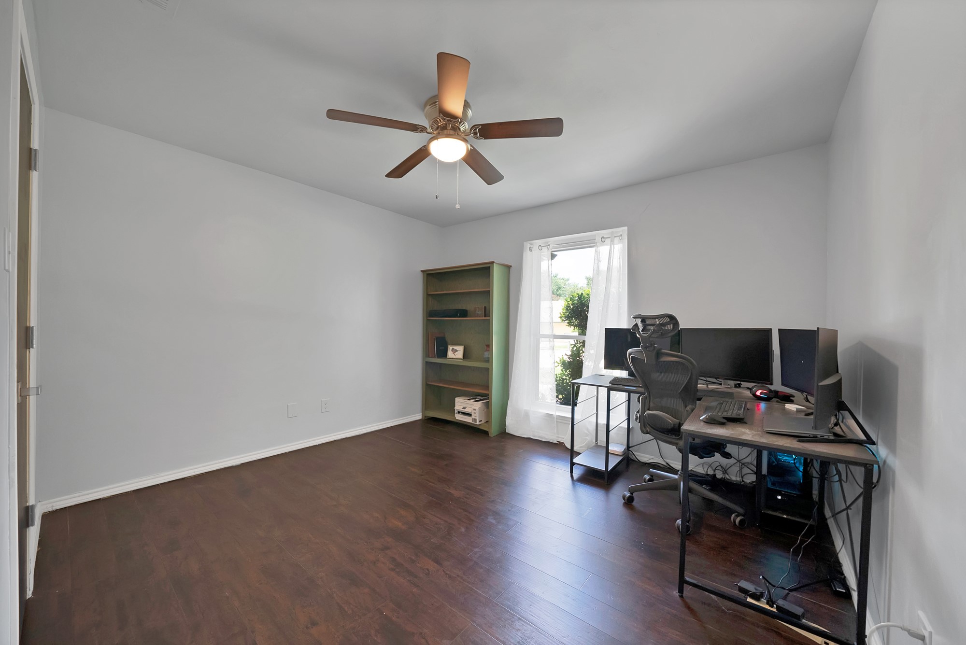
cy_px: 322
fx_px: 322
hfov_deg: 112.6
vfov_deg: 90.1
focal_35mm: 12
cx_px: 483
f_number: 9
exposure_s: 1/5
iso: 640
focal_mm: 12
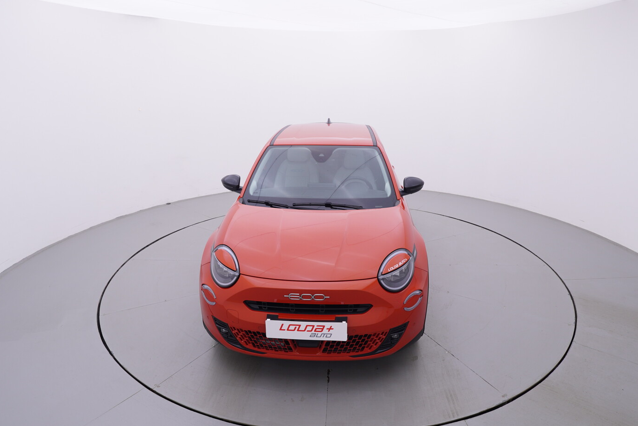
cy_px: 214
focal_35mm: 24
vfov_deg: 54.1
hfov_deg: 74.8
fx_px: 417
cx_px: 323
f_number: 5
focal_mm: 15
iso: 200
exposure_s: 1/80
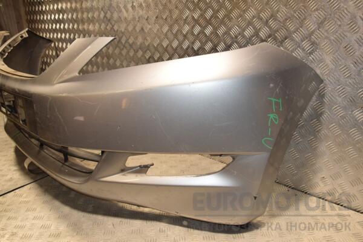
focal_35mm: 27
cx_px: 182
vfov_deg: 47.9
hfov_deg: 67.4
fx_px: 272
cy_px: 121
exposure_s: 1/200
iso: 800
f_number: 6.3
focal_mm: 18
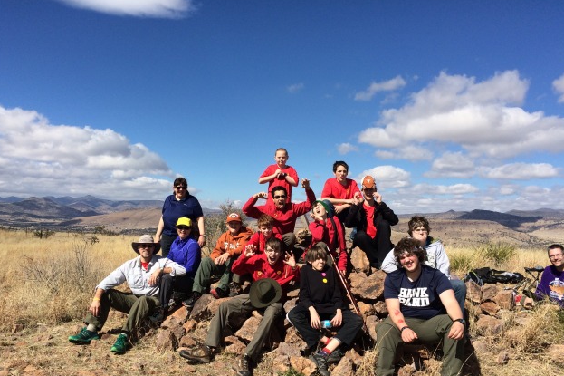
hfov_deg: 60.3
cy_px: 215
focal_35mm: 31
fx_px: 486
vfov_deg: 42.2
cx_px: 283
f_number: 2.2
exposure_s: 1/2933
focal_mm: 4.15
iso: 32
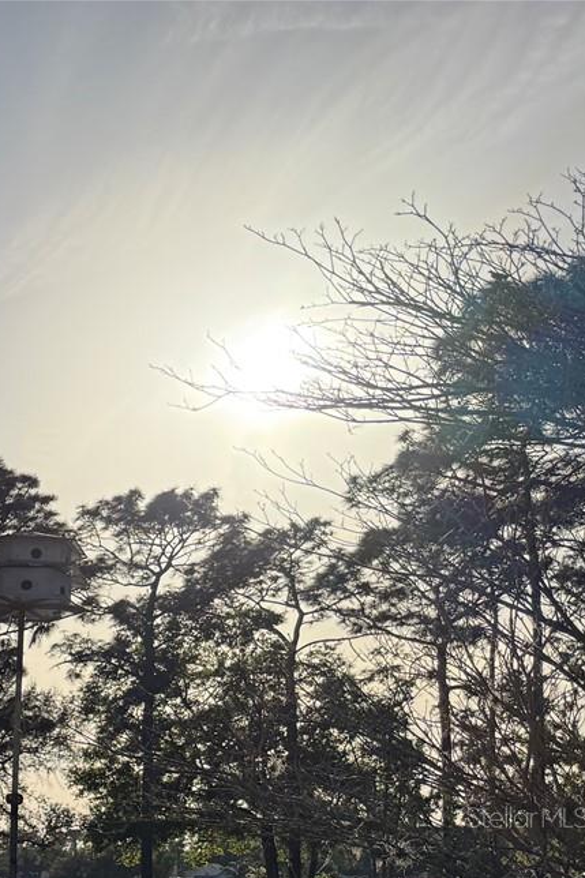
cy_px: 817
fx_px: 1512
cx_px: -496
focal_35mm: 62
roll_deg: -0.6
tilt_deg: +1.9
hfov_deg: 17.4
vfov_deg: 30.7
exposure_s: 1/14286
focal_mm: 6.76
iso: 125
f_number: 1.78
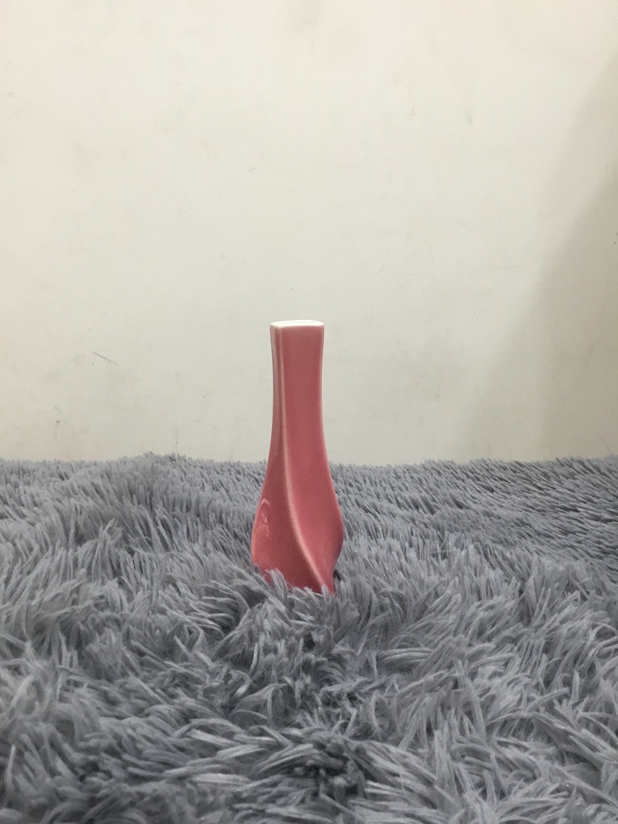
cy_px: 412
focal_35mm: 31
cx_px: 309
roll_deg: +0.4
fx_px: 738
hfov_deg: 45.4
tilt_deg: -11.3
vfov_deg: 58.4
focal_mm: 3.3
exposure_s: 1/33
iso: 100
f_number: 2.4
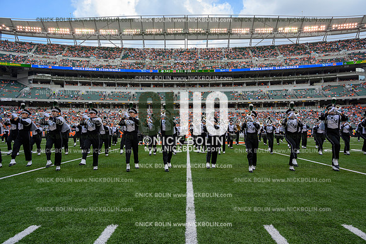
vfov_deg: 53.2
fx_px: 244
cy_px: 122
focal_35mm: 24
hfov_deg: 73.7
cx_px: 183
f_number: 7.1
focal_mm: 24
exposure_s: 1/100
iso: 80
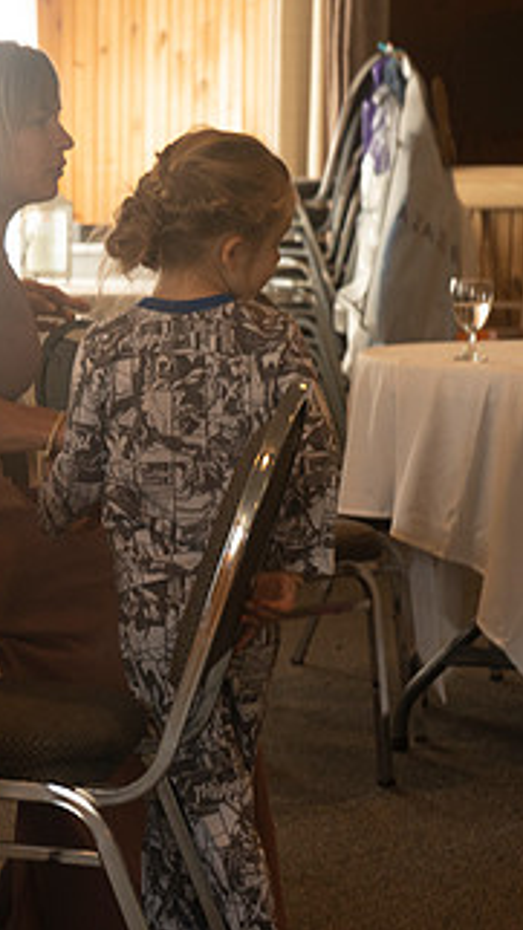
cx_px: -14
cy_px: 462
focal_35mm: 132
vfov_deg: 16.3
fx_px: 3256
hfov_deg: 9.1
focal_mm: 70
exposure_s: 1/100
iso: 1600
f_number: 5.6
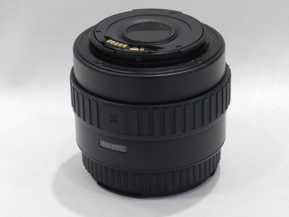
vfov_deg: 10.8
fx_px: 1144
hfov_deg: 14.4
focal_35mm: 137
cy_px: 101
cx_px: 159
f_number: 4.8
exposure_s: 1/50
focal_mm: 20.5
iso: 800
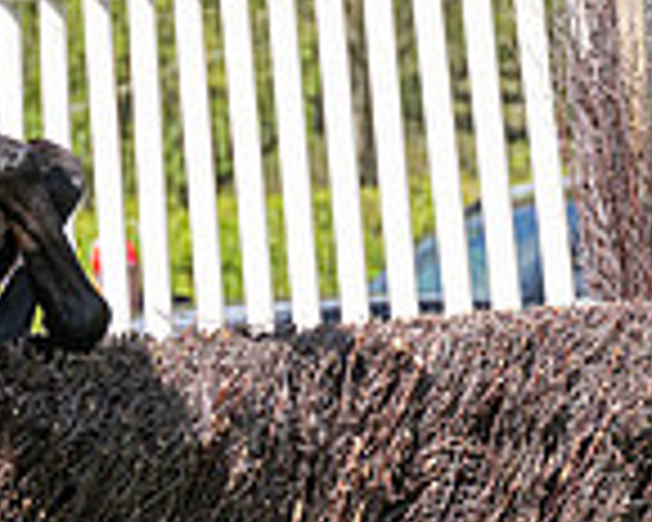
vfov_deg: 2.6
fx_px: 11462
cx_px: -558
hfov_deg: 3.2
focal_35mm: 594
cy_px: 302
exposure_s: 1/2500
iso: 400
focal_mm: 98
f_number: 4
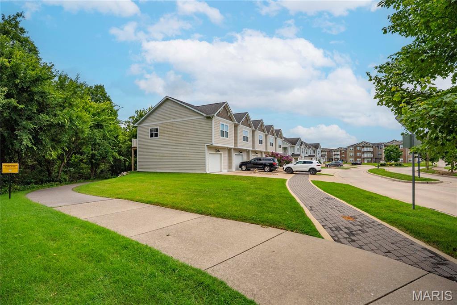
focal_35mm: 16
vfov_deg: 73.8
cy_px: 152
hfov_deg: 96.7
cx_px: 228
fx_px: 203
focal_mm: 16
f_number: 11
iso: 1000
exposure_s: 1/1250
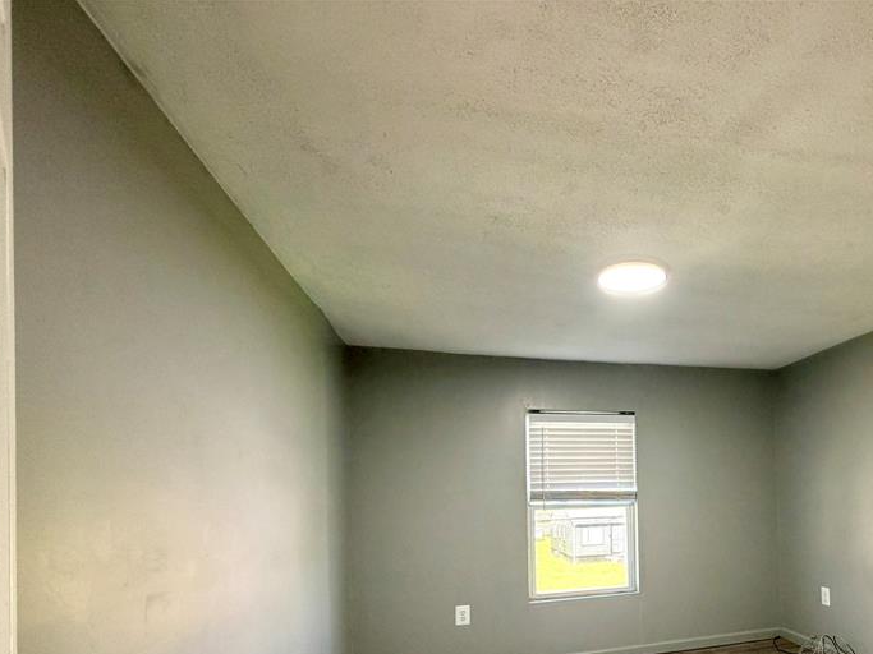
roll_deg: +1.2
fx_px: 530
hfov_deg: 74.2
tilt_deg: +0.6
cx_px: 638
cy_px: 489
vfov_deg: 60.0
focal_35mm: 21
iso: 200
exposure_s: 1/60
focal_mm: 2.22
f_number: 2.2
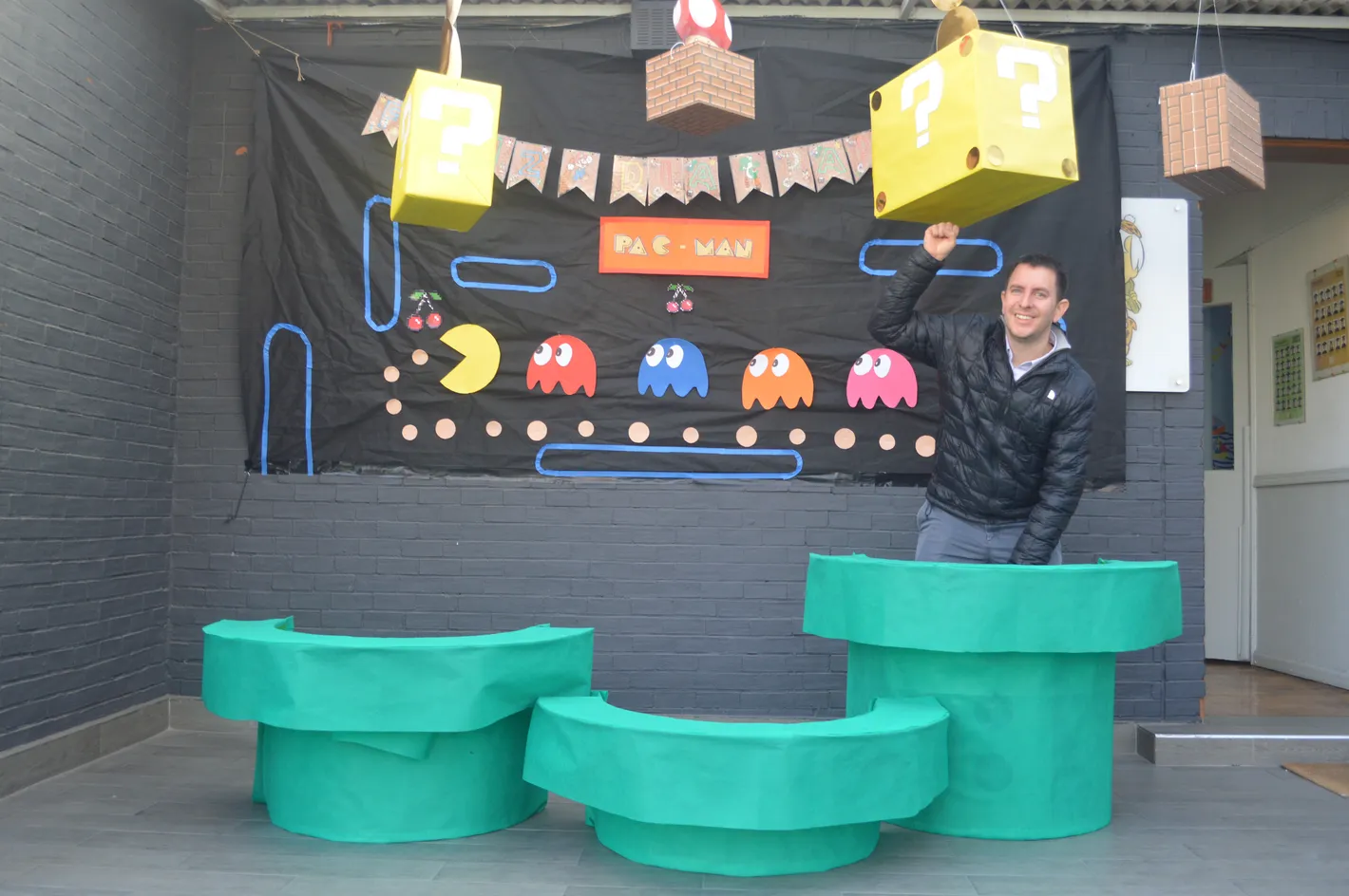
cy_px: 448
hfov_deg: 57.3
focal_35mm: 33
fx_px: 1235
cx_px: 674
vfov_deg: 39.9
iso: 400
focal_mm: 22
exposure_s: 1/80
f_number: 4.5
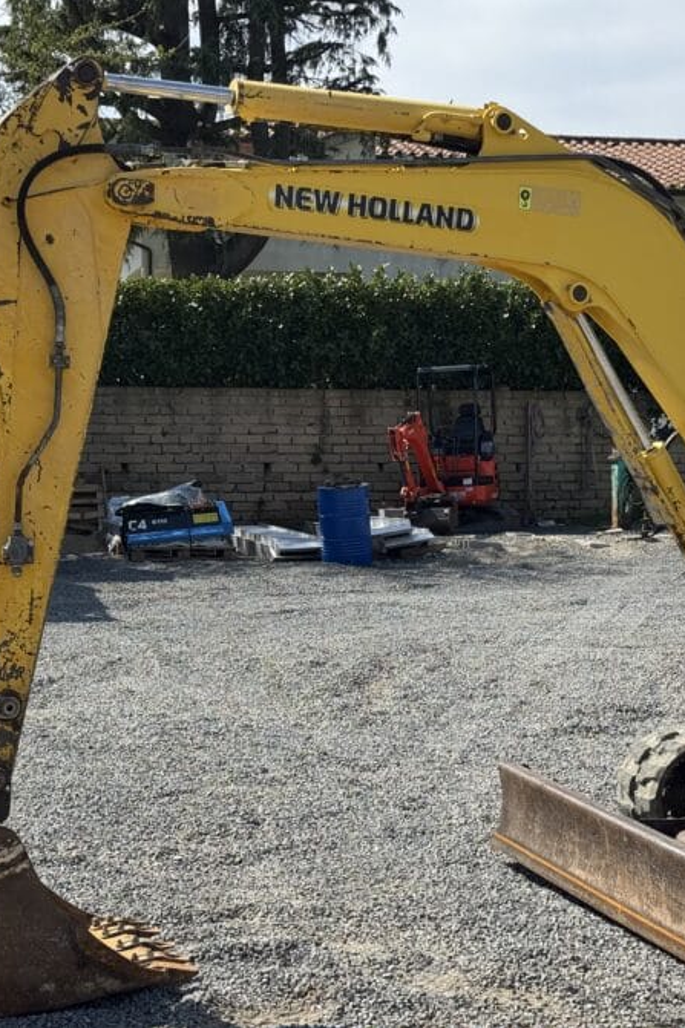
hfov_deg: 20.3
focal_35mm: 67
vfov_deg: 30.1
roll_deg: +0.1
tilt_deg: -0.9
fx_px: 1913
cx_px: 302
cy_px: 512
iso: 64
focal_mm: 6.76
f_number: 1.78
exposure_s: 1/4049
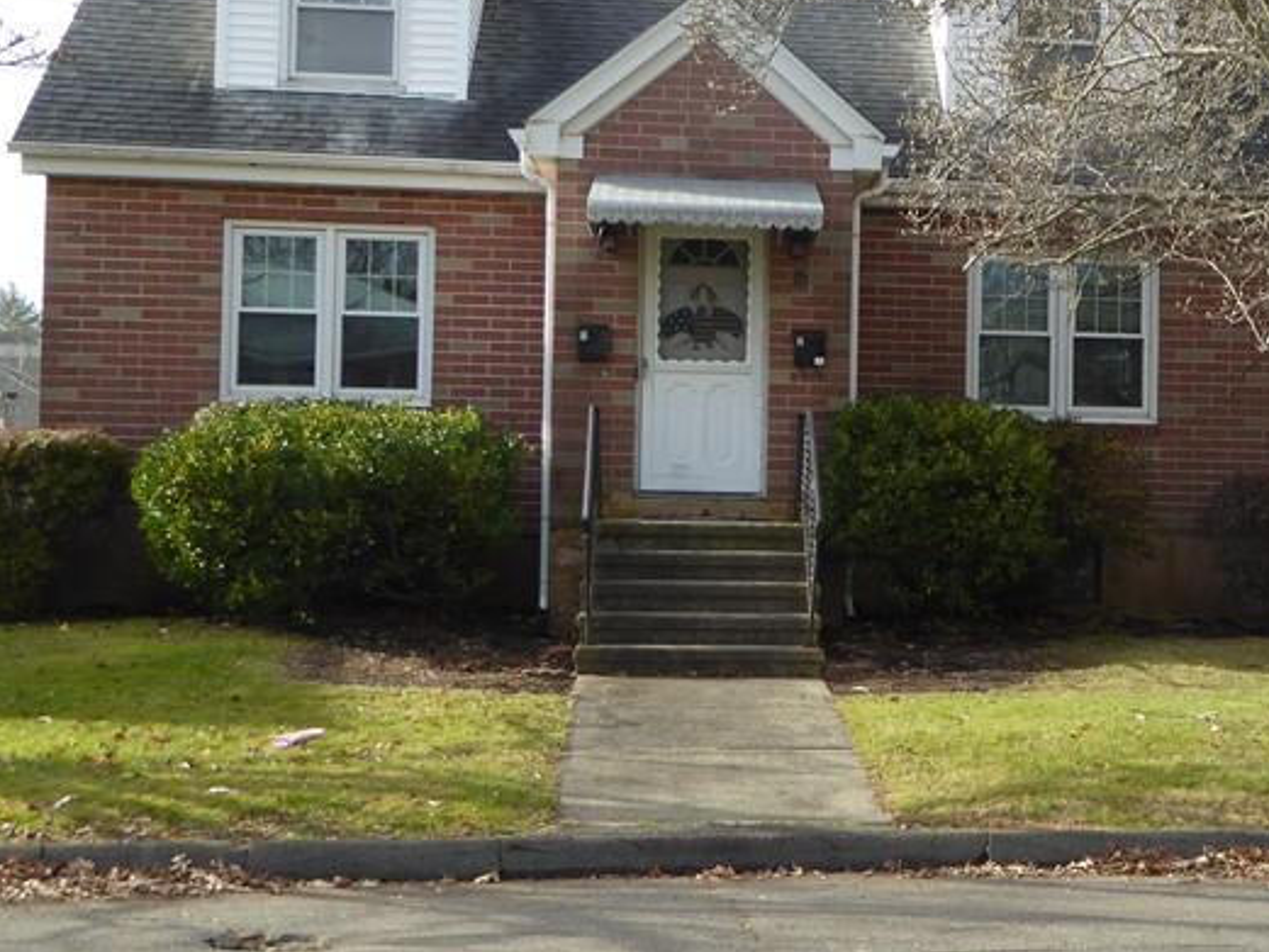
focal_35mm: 57
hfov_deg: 33.1
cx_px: 950
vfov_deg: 25.7
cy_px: 450
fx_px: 2090
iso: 100
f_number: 3.5
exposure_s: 1/400
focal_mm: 5
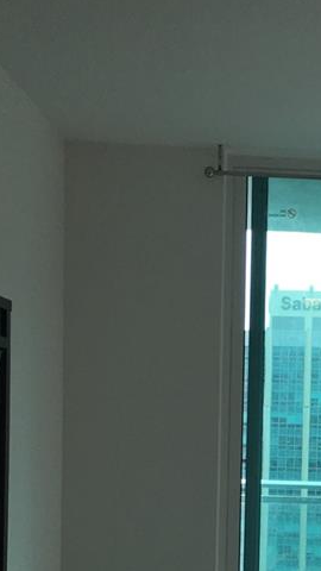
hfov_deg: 14.7
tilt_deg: -3.5
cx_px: 395
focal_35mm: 79
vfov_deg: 25.8
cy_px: 537
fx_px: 1195
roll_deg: -1.5
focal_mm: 4.15
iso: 25
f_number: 2.2
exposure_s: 1/120
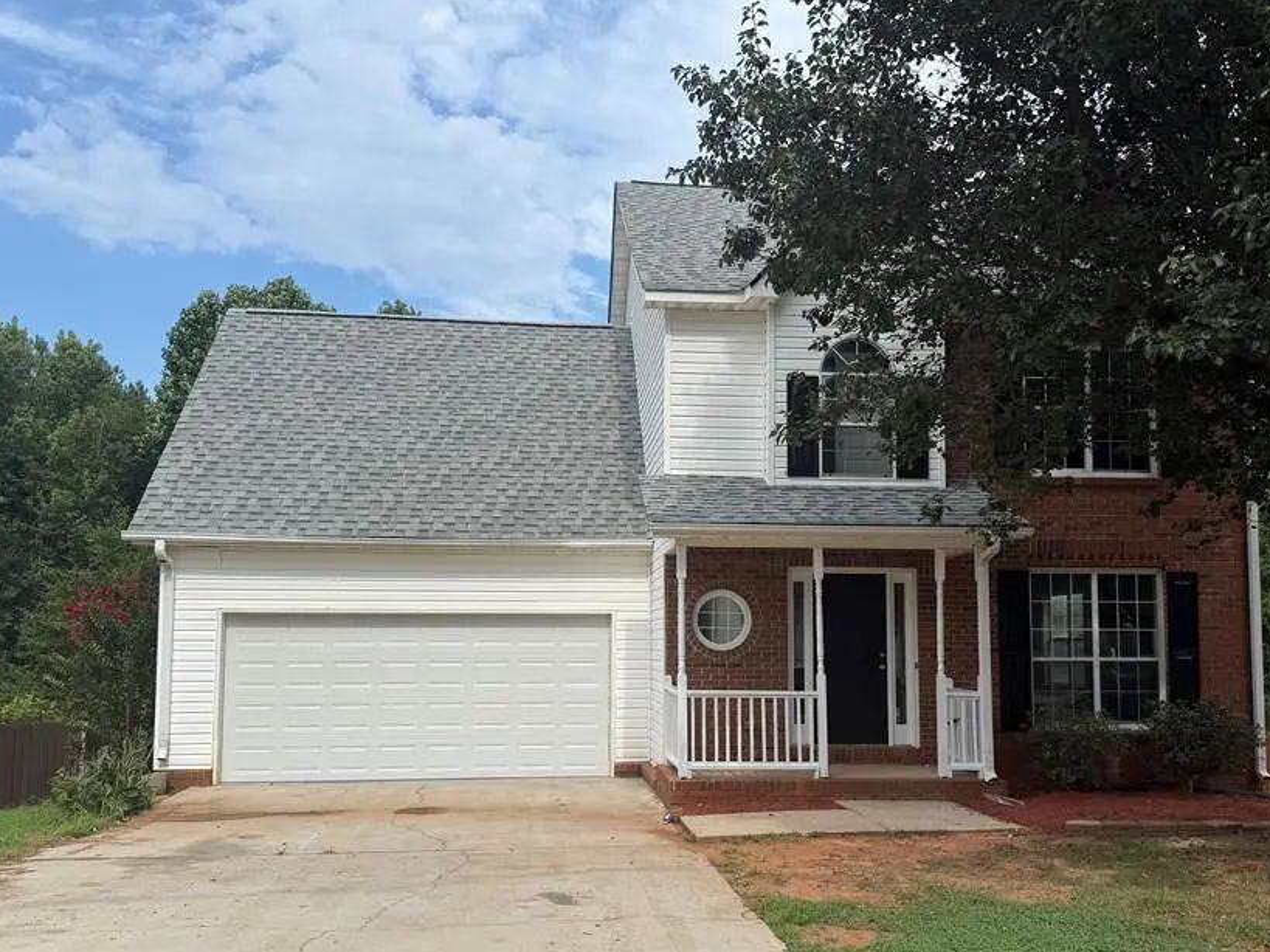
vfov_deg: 46.6
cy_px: 557
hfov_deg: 60.0
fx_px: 1100
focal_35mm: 30
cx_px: 657
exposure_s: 1/3425
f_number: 1.78
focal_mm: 6.76
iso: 80
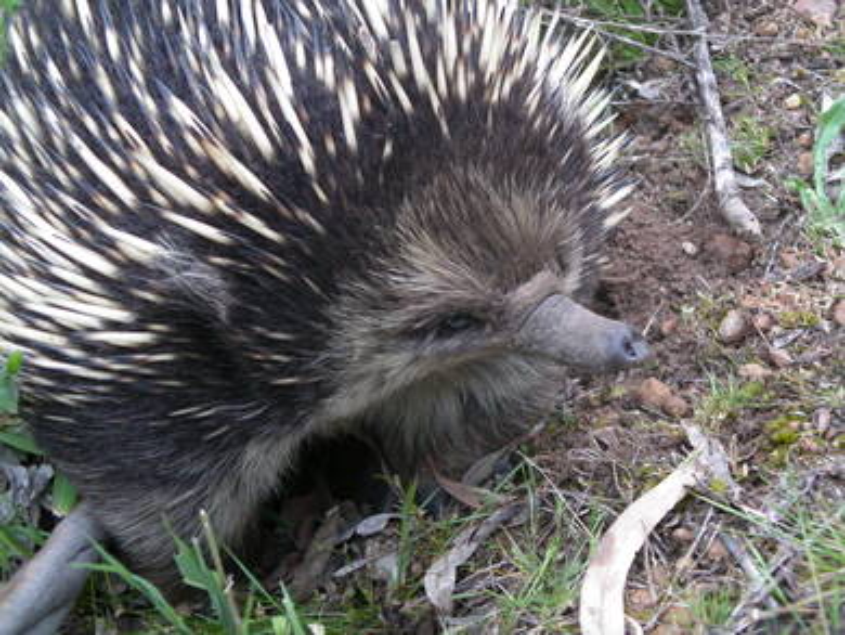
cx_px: 422
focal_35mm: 84
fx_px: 2052
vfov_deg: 17.6
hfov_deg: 23.3
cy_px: 318
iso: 200
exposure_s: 1/8
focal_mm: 17.4
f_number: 3.6
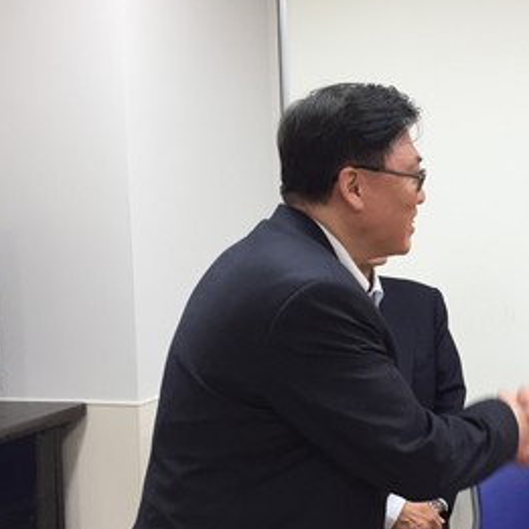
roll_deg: +0.5
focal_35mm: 59
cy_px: 270
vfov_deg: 29.1
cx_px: 523
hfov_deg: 27.5
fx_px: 1020
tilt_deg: -3.6
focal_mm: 4.15
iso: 32
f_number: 2.2
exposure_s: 1/30
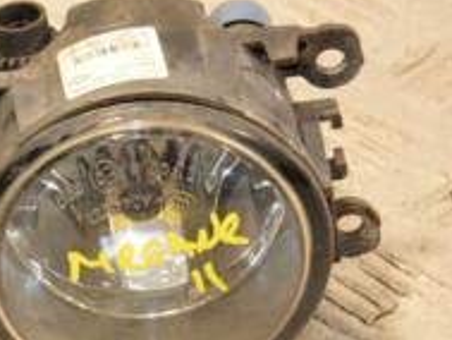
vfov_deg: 5.6
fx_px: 3462
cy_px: 96
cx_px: -124
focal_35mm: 265
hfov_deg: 7.4
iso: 800
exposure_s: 1/200
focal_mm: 58
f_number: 5.6
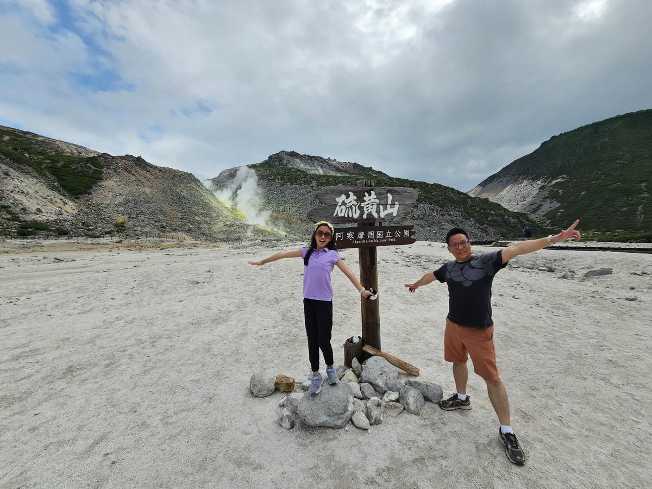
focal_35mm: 13
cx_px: 326
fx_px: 245
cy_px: 244
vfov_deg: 89.9
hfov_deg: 106.2
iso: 50
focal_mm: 2.2
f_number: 2.2
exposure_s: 1/2767
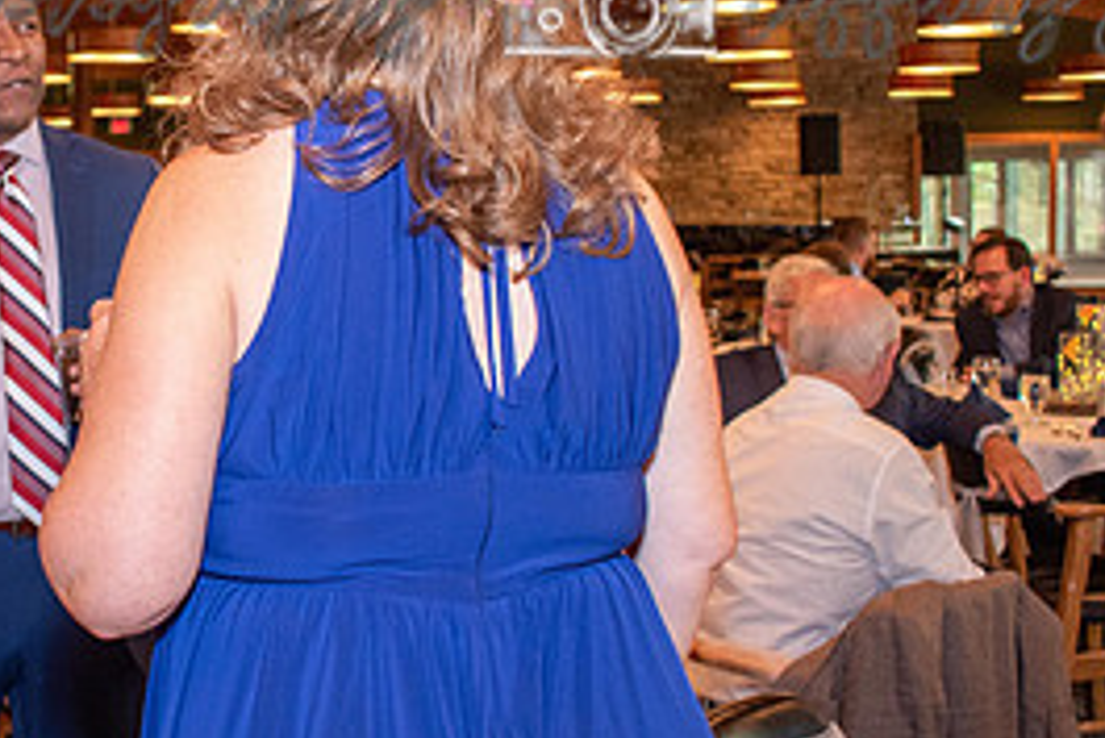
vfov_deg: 23.0
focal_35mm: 59
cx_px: 150
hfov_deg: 32.5
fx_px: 1812
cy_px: 298
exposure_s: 1/60
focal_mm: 18
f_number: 3.5
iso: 1250
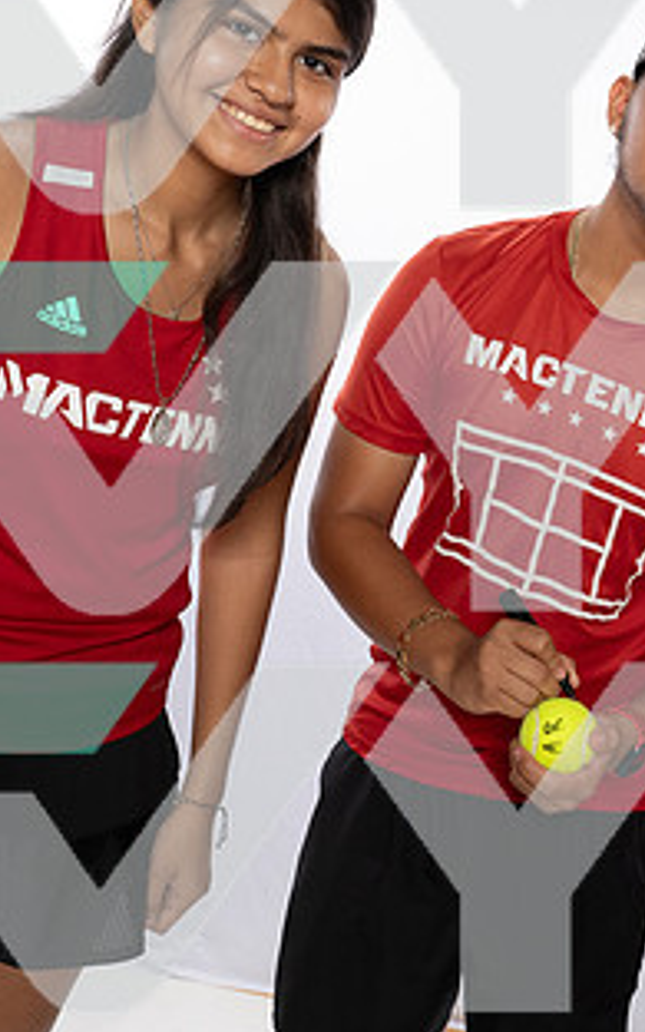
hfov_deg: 23.3
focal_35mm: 53
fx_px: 1491
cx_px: 665
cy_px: 438
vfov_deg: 38.1
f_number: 11
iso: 1250
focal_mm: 28
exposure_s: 1/250
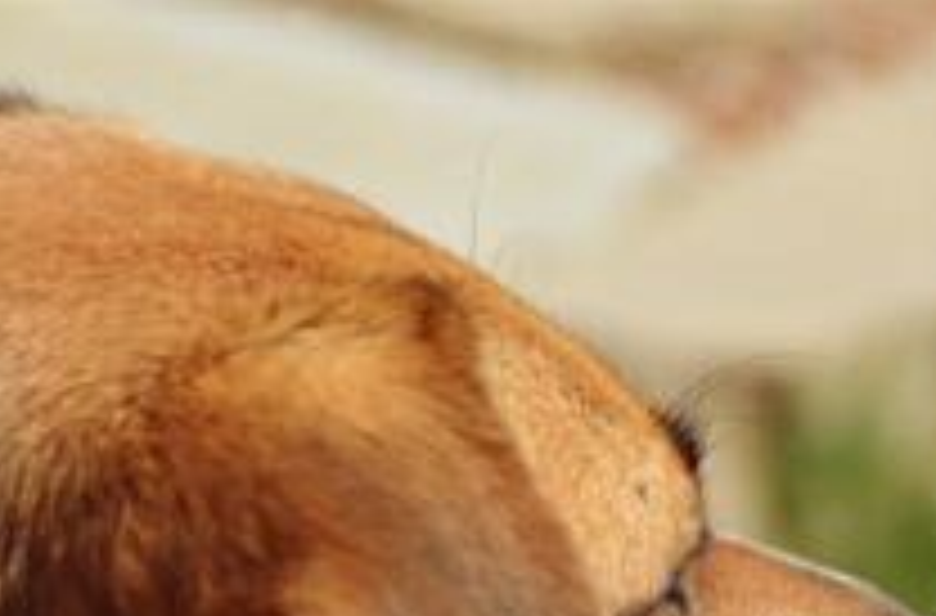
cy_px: 946
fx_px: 16151
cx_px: 428
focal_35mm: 624
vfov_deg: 2.2
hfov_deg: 3.3
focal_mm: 135
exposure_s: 1/800
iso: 200
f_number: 7.1
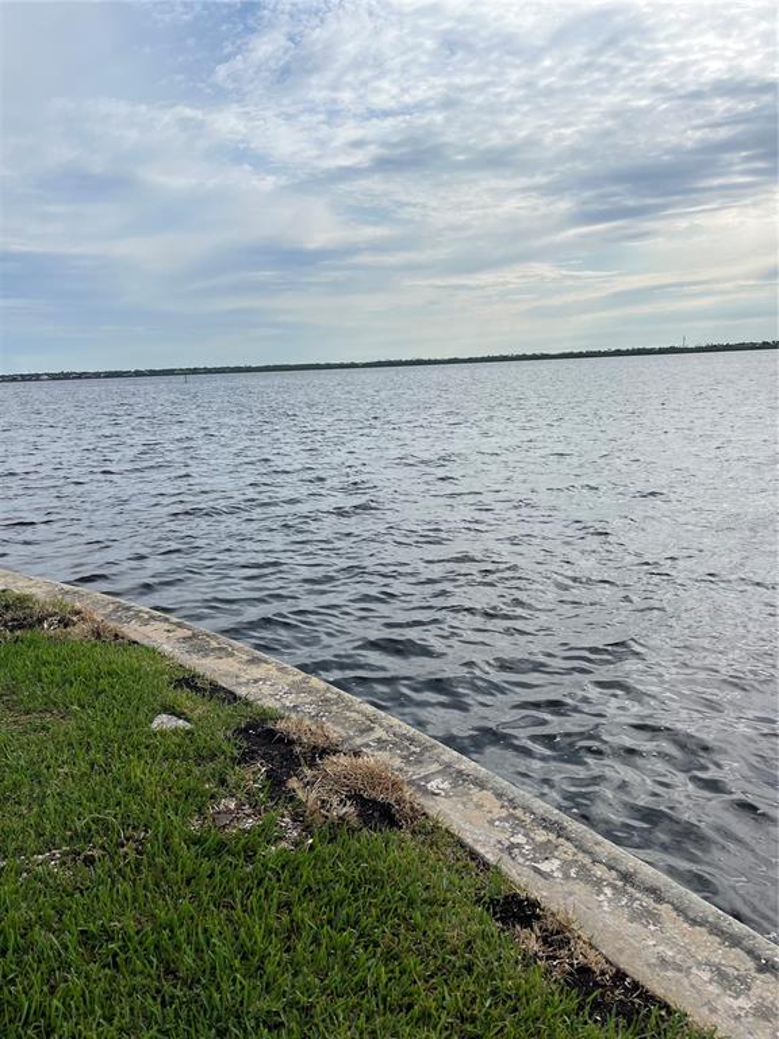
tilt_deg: -11.3
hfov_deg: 53.1
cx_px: 390
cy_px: 520
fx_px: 780
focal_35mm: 26
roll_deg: +2.5
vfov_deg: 67.3
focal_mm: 5.1
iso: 50
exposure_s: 1/6173
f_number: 1.6
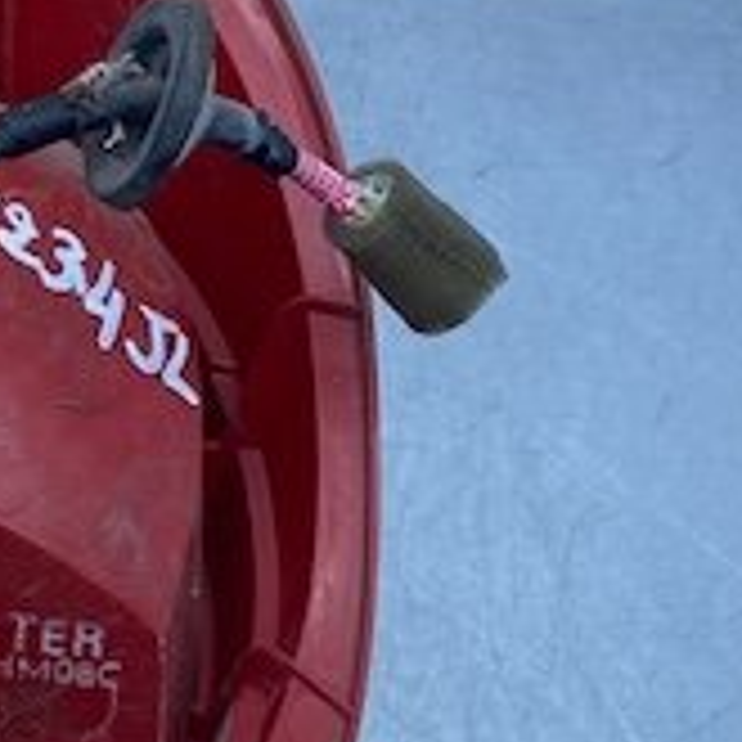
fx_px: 2158
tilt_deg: -66.1
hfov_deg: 17.8
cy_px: 670
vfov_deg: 19.2
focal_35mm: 89
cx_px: -315
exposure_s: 1/934
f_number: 1.8
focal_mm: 4.25
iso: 32
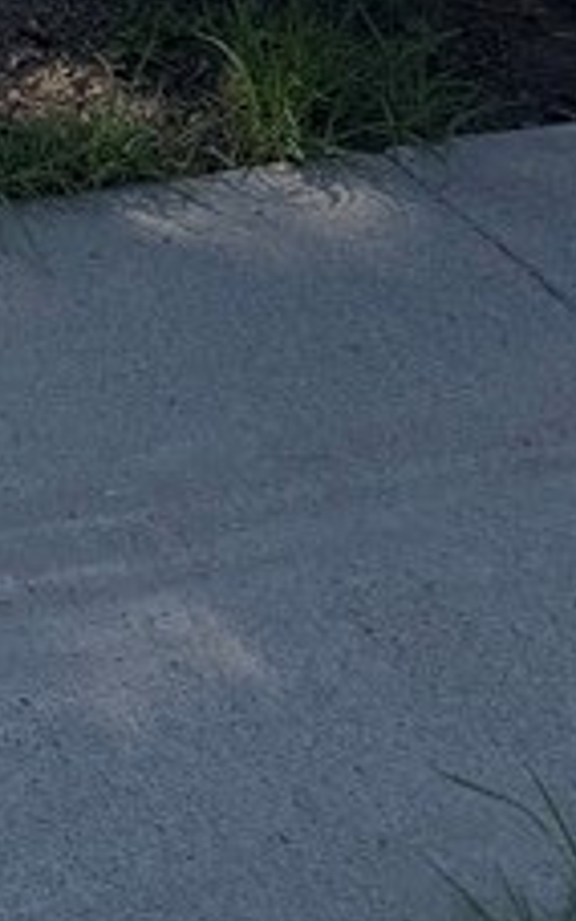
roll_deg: -1.1
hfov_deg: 10.8
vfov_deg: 14.3
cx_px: -365
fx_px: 2887
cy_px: -1047
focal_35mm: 115
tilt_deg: -1.6
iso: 80
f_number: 1.78
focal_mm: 6.76
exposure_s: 1/3425
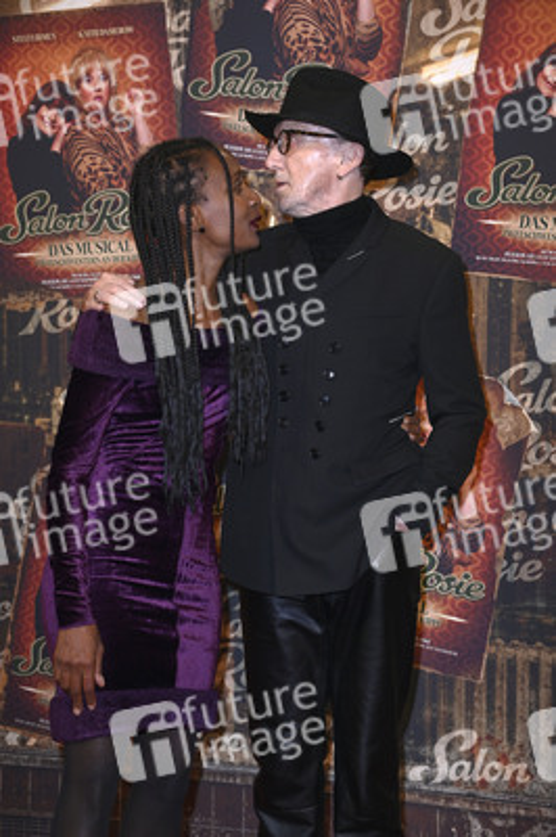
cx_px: 278
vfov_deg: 23.9
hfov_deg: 16.0
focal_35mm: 85
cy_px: 418
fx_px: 1972
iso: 1250
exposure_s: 1/250
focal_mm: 85
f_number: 5.6
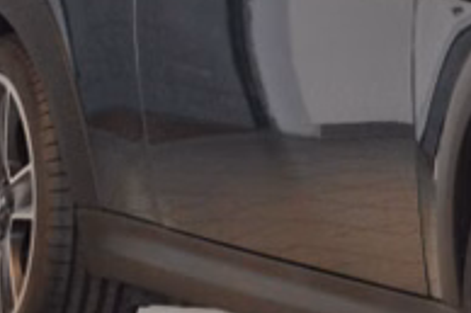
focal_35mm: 433
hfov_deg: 4.7
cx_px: 787
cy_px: 107
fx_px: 5660
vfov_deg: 3.2
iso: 2200
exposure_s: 1/60
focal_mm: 70
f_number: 5.3
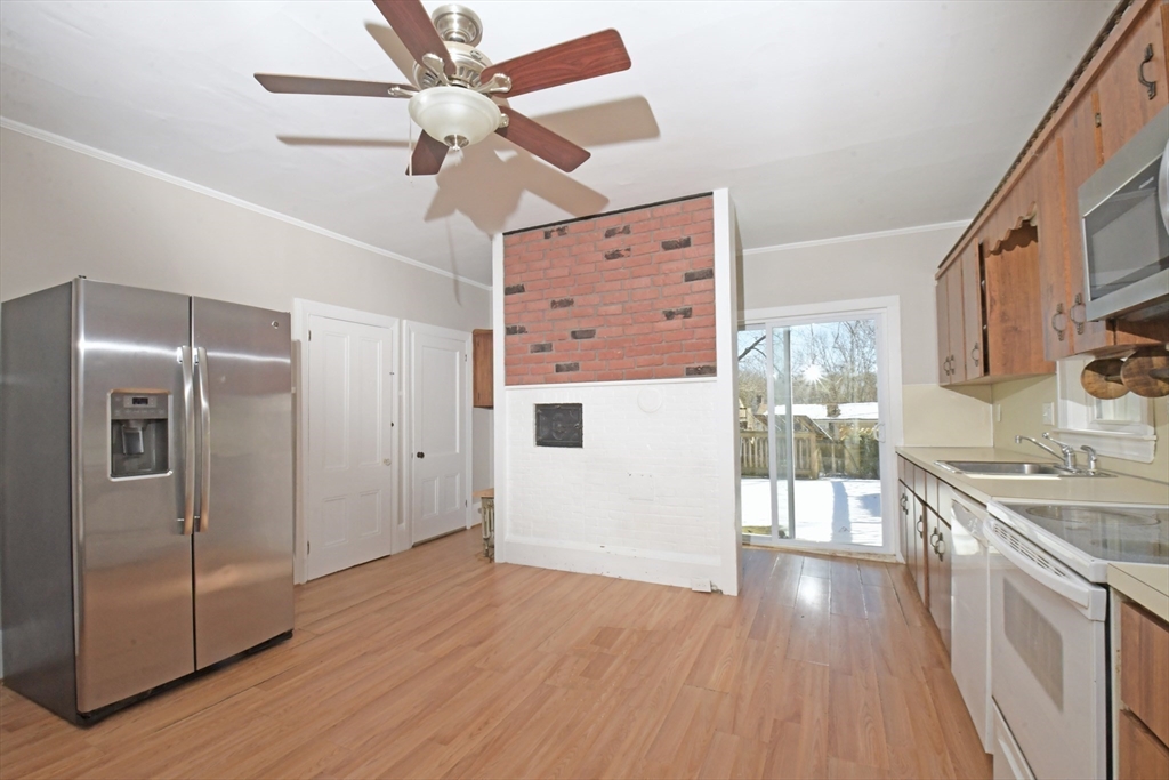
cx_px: 584
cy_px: 390
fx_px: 487
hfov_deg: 100.4
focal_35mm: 15
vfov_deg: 77.3
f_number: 20
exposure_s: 1/160
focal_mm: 10
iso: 1600
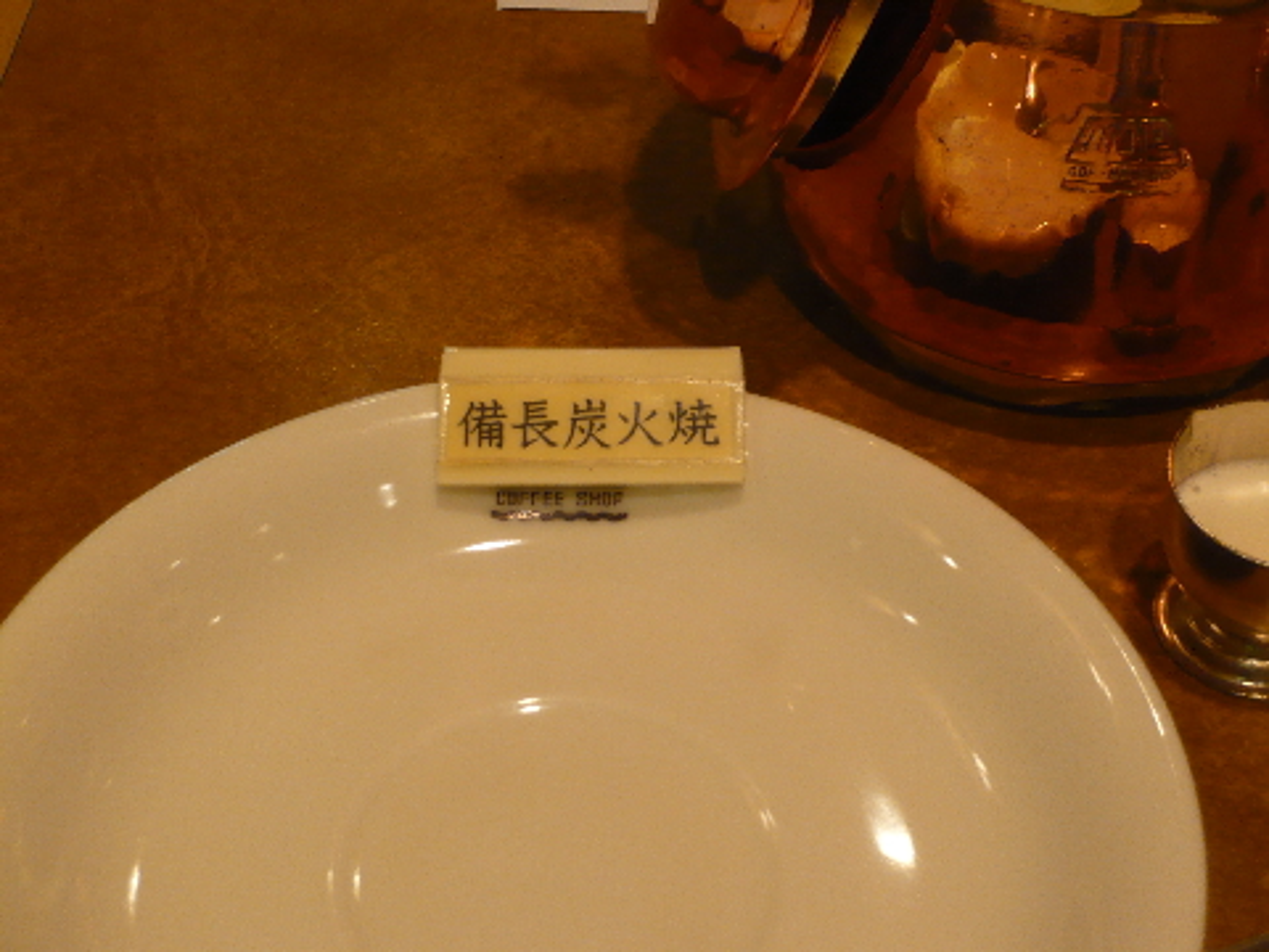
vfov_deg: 23.3
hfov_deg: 30.7
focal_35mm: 63
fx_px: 2310
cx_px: 634
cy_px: 476
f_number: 4.3
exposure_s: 1/8
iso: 200
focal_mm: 10.3
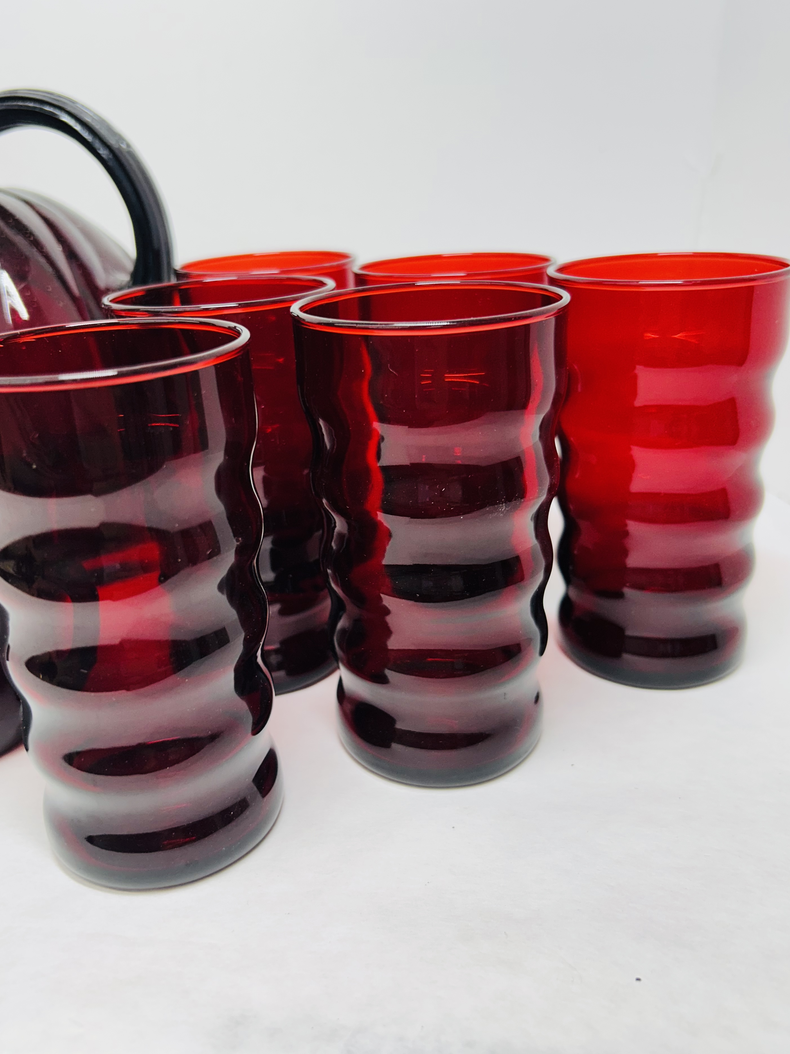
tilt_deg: -22.2
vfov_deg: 63.4
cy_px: 508
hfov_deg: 49.7
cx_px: 372
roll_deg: +2.5
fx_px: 852
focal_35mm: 28
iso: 40
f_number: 1.5
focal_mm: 5.7
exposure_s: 1/174
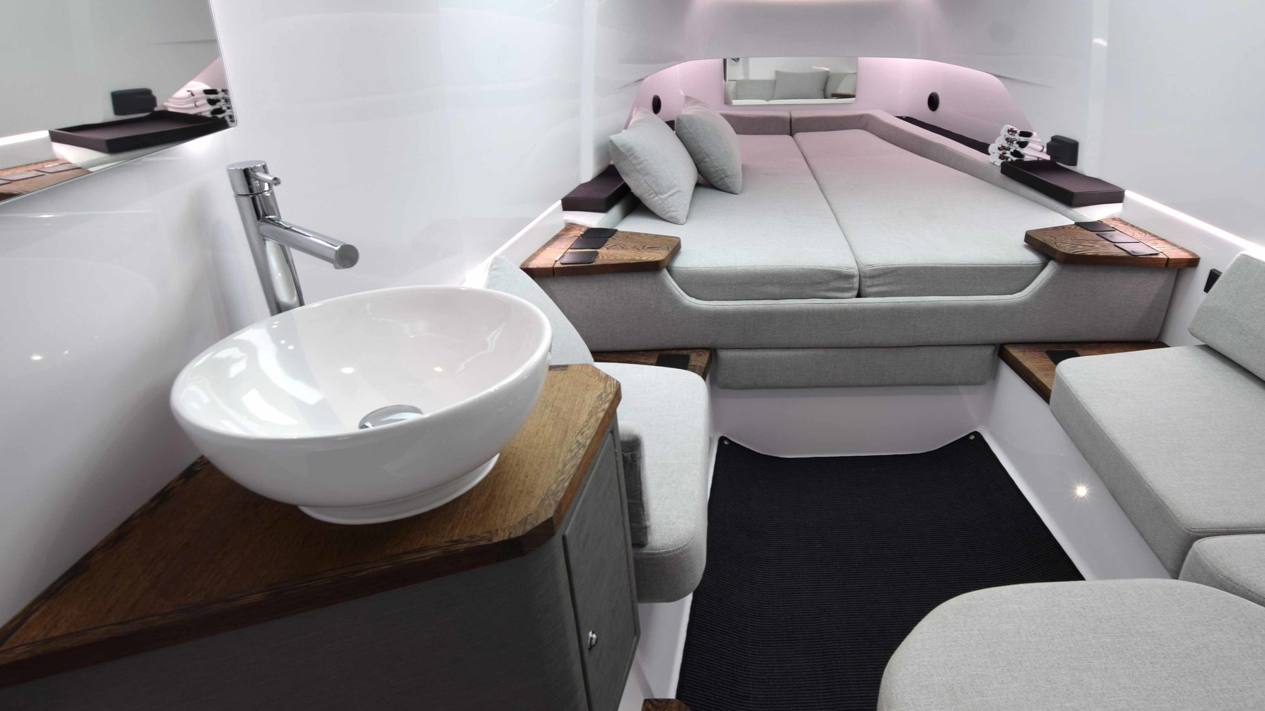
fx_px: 738
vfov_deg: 51.5
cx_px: 736
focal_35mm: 22
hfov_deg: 80.6
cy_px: 348
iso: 100
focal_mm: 10
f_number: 7.1
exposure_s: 1/10
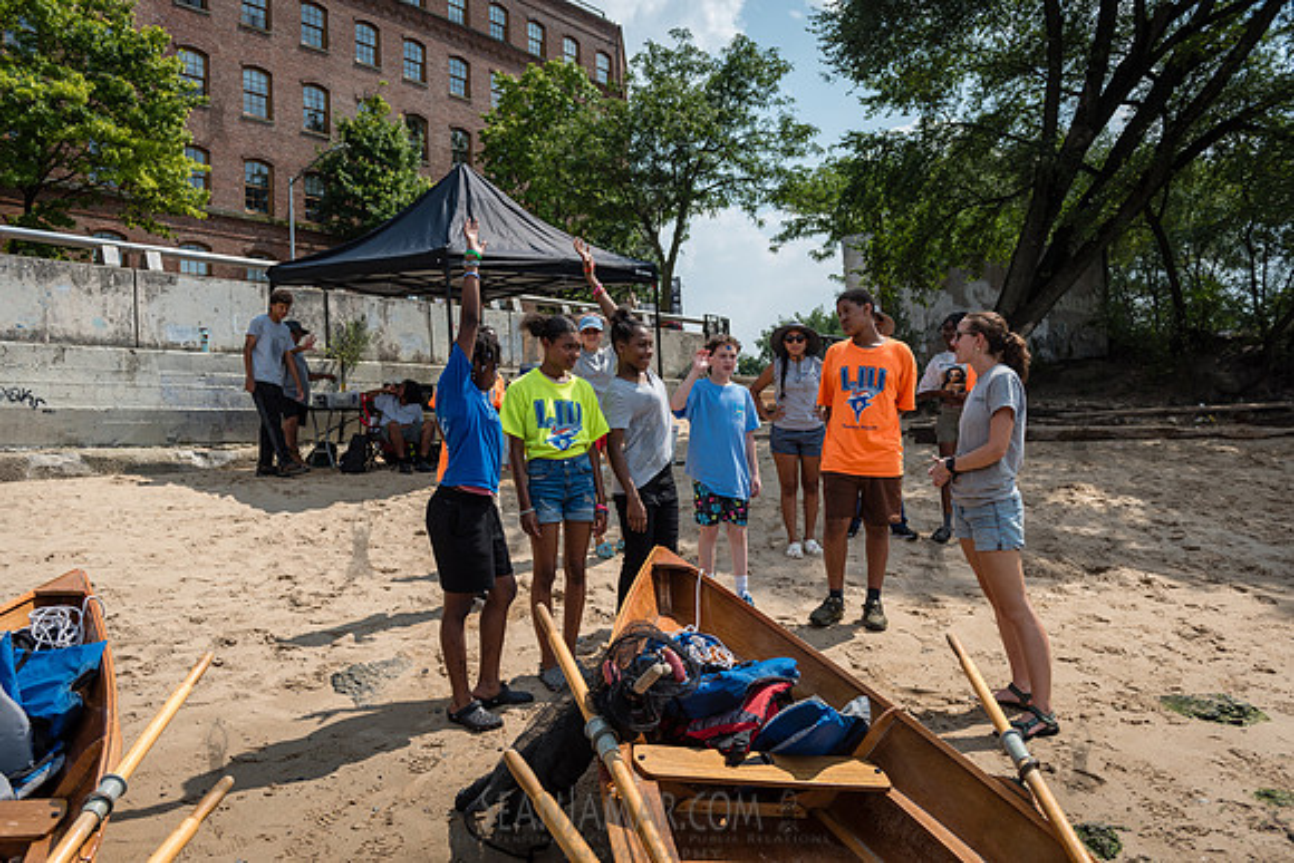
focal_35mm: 29
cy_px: 432
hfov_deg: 63.6
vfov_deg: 45.0
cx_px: 647
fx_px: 1043
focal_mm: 29
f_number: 3.5
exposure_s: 1/1600
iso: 100
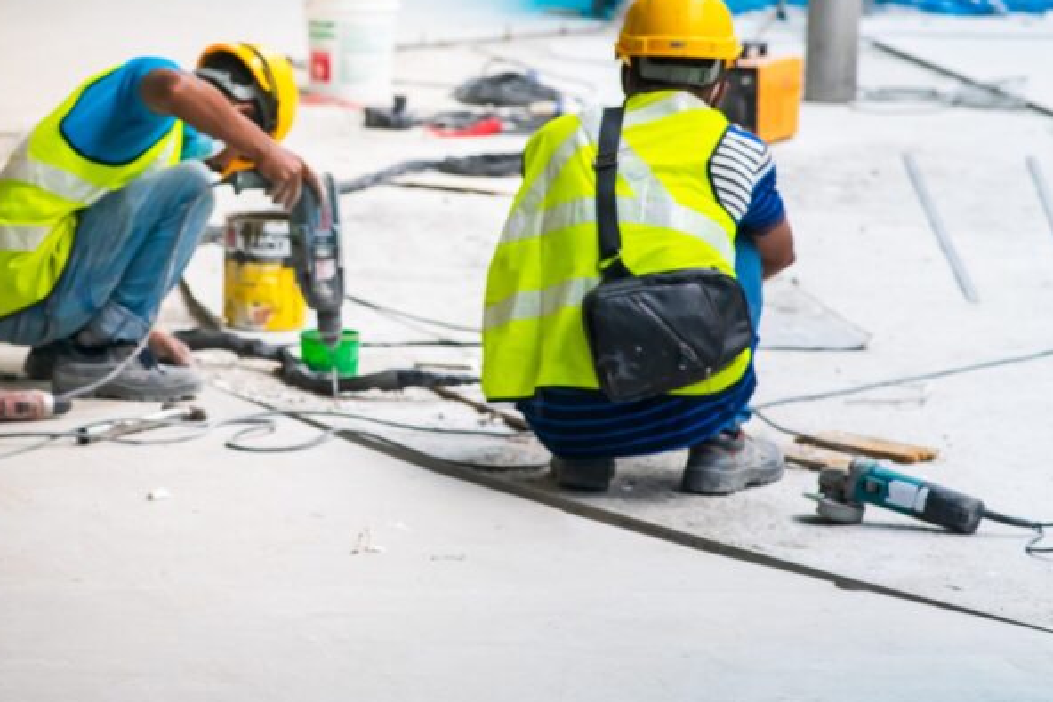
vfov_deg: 9.3
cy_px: 212
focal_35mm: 147
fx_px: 4301
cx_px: 178
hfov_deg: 13.9
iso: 500
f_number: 4.5
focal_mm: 85
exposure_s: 1/100
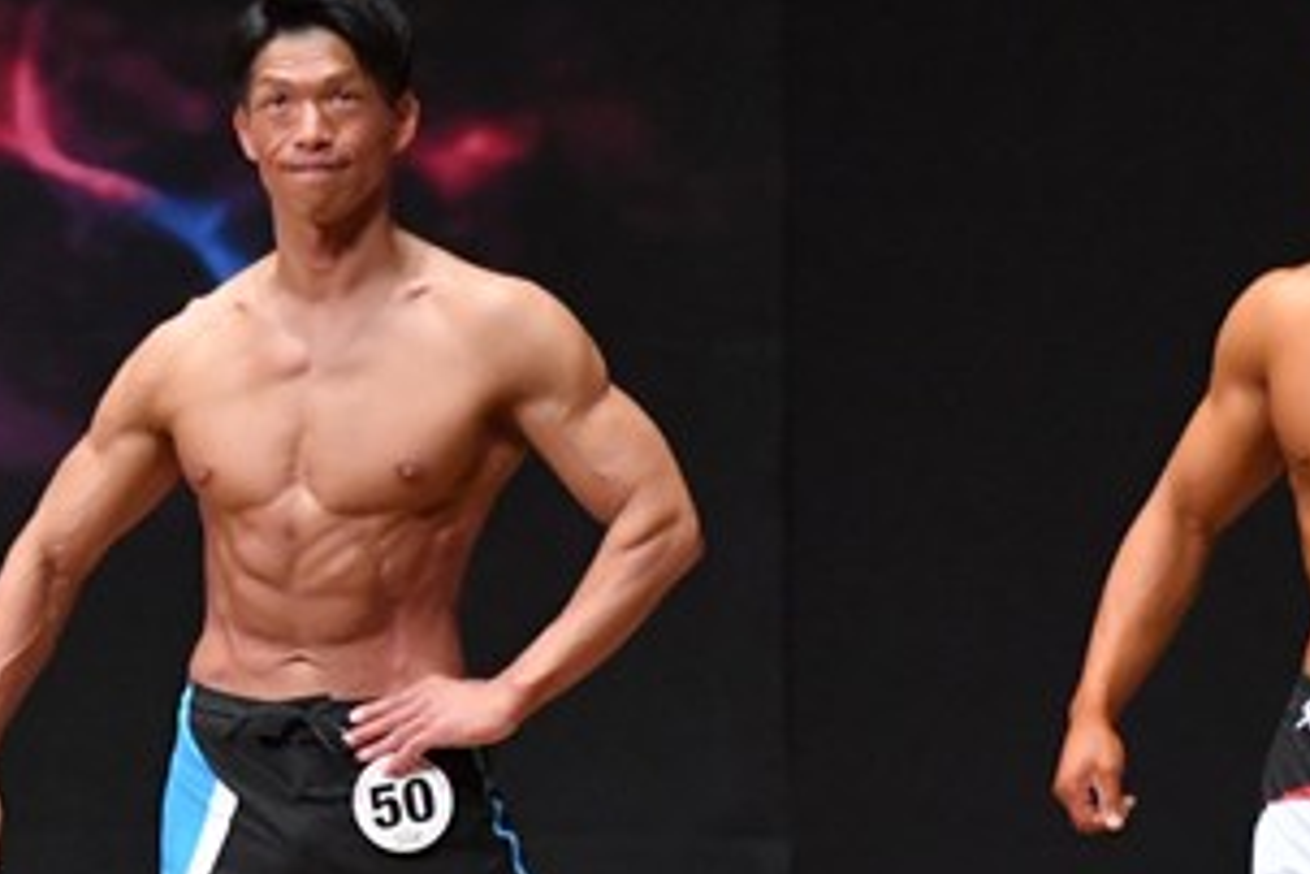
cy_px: 762
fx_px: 22305
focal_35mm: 613
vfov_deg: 2.2
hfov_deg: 3.4
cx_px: -153
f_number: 5.6
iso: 8000
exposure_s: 1/400
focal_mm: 160
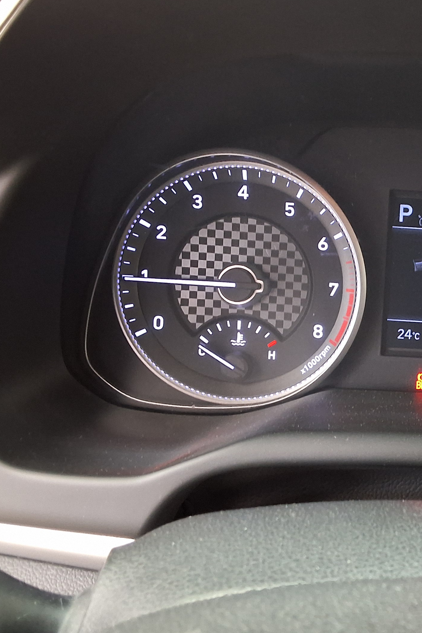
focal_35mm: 45
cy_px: 300
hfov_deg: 27.9
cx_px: 434
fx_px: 791
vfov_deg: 43.6
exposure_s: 1/24
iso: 320
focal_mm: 2.91
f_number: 1.9
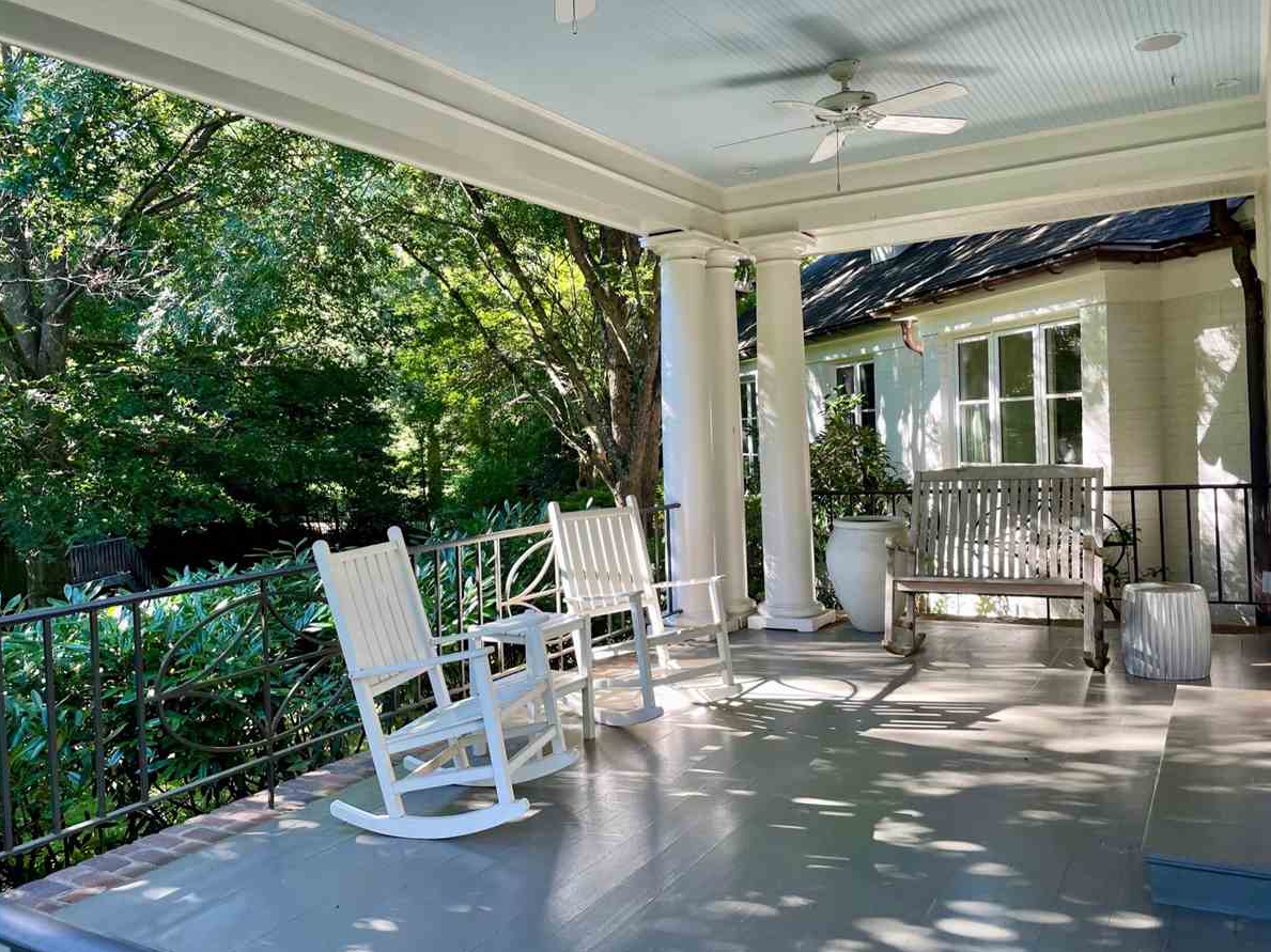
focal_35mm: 28
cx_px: 630
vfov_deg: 49.7
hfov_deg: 63.5
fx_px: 1028
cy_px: 460
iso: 50
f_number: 1.6
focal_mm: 4.2
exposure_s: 1/121
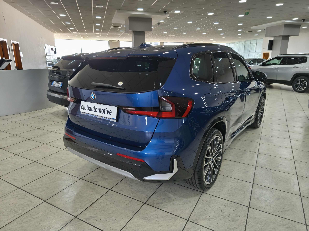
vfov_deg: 58.9
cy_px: 116
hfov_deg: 73.9
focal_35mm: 23
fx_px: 205
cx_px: 154
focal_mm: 5.35
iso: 640
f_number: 1.7
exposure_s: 1/50
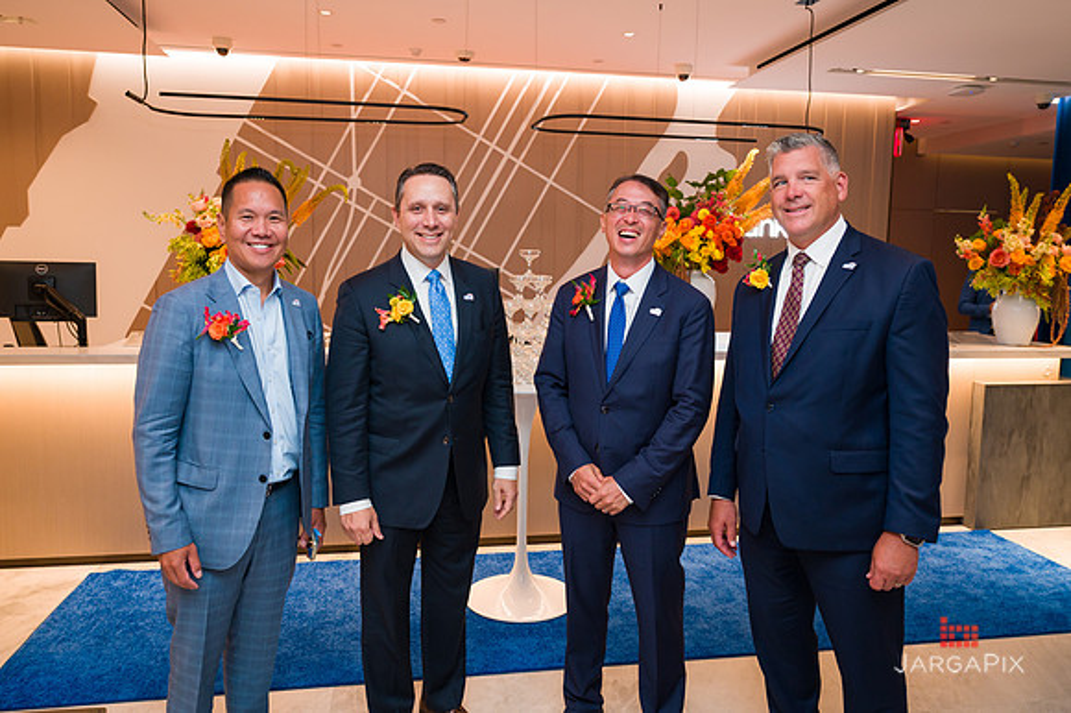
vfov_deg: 47.3
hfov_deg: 66.7
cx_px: 530
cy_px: 346
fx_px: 814
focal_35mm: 27
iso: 800
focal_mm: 26
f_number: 3.2
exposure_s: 1/160
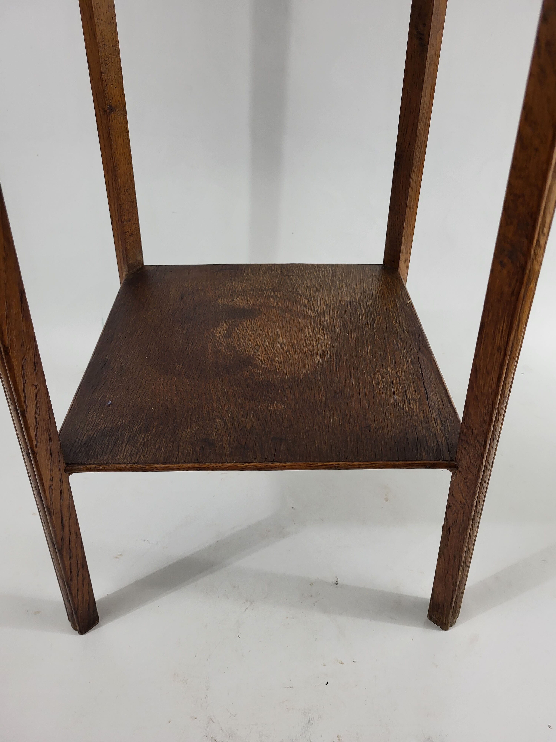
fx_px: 557
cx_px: 278
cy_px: 371
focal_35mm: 26
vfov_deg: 67.3
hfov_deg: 53.1
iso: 200
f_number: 1.8
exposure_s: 1/50
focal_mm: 5.4
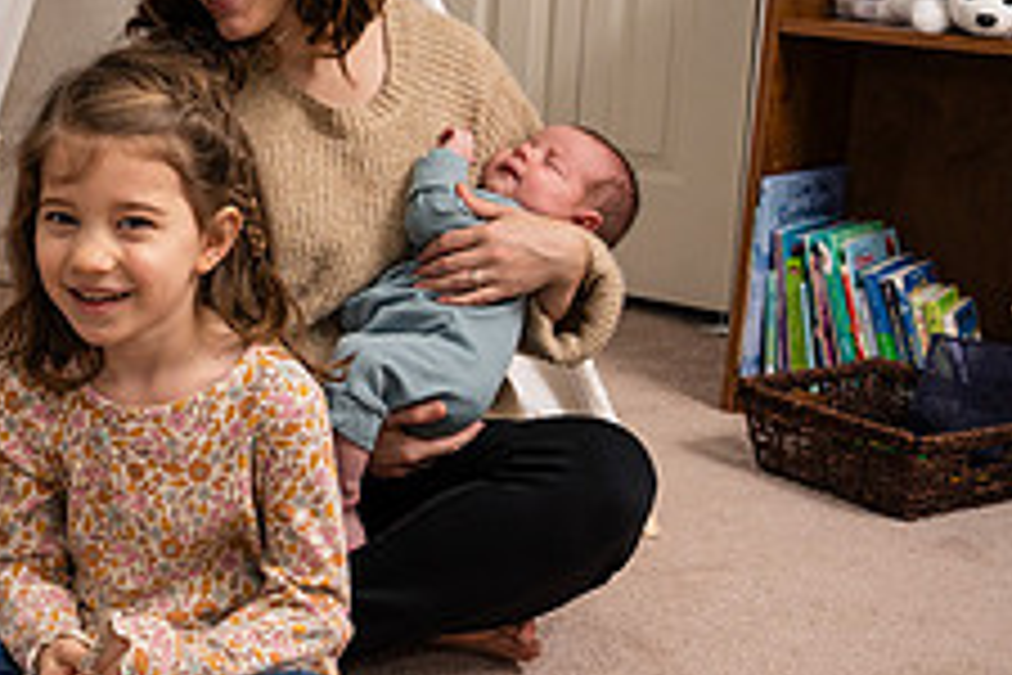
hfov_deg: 29.7
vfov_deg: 21.9
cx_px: -54
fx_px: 1743
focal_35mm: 62
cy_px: 250
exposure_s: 1/250
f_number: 5
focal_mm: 24
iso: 500
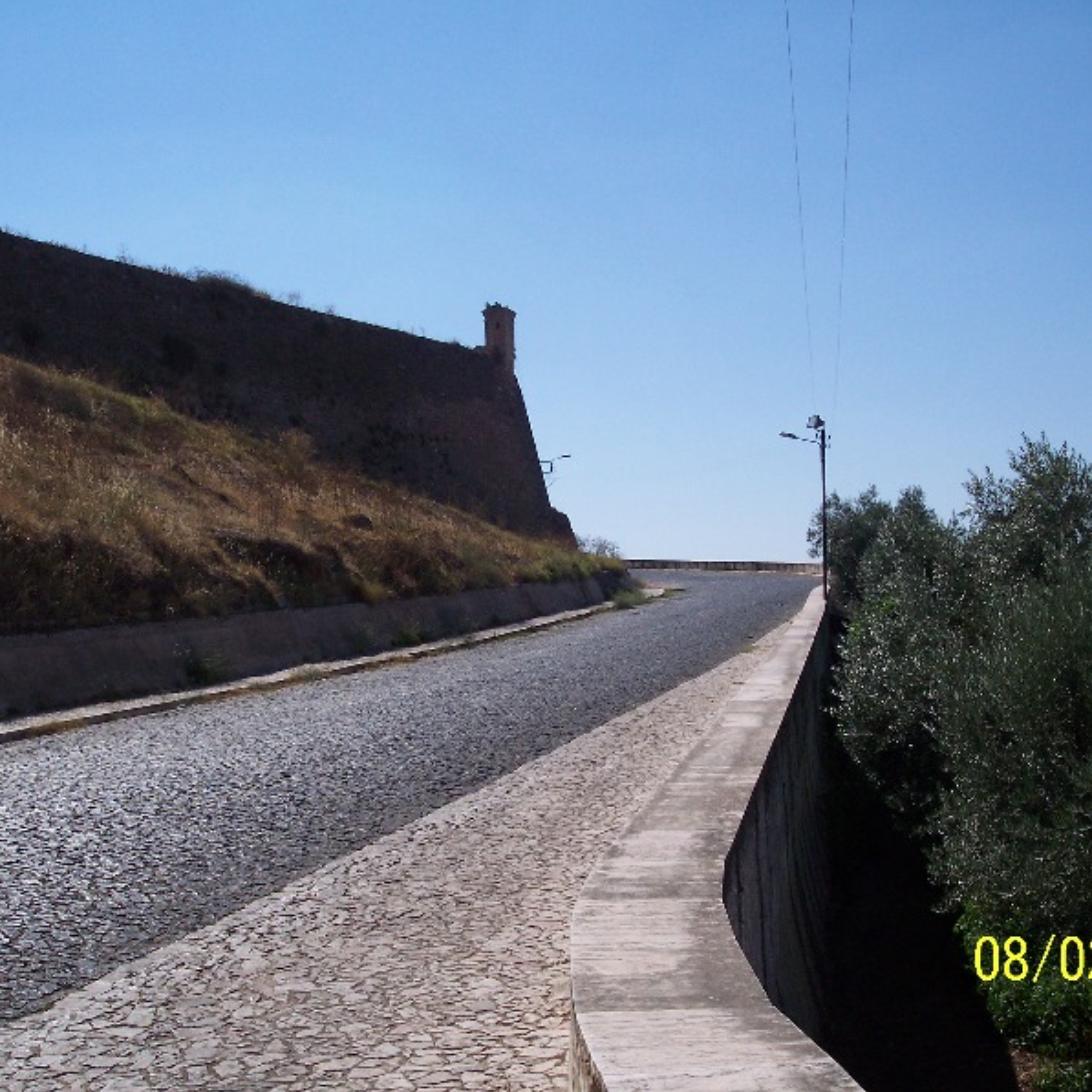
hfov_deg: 37.5
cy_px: 547
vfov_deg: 37.6
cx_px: 598
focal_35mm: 45
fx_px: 1606
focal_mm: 8
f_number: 4.8
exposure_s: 1/1000
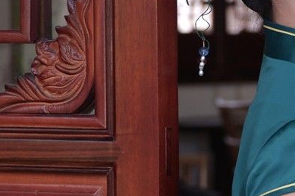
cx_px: 344
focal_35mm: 216
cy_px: 14
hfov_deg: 9.4
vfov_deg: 6.3
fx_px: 1769
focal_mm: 70
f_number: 6.3
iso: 160
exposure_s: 1/160
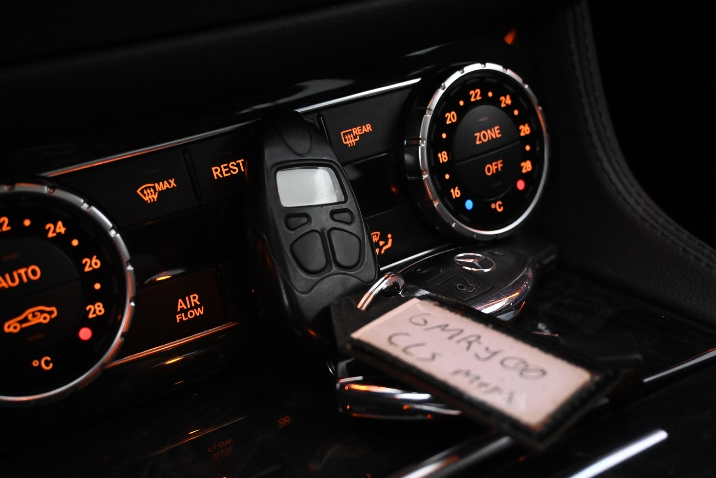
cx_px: 339
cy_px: 248
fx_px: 872
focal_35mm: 44
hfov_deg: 44.6
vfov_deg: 30.6
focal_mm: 26.5
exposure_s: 1/40
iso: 8000
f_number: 4.5
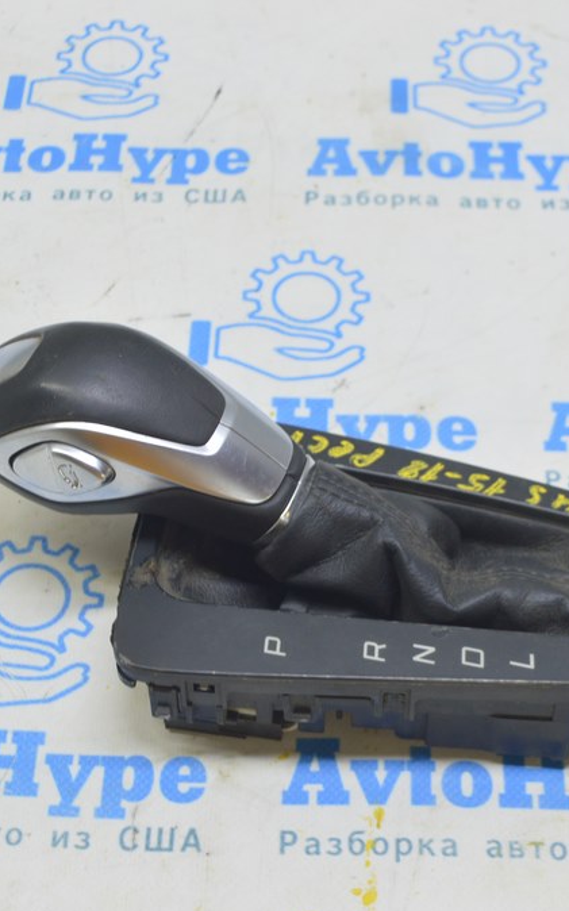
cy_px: 459
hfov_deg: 20.0
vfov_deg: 31.5
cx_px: 280
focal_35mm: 65
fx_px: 1613
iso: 400
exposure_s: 1/20
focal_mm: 28
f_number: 5.6
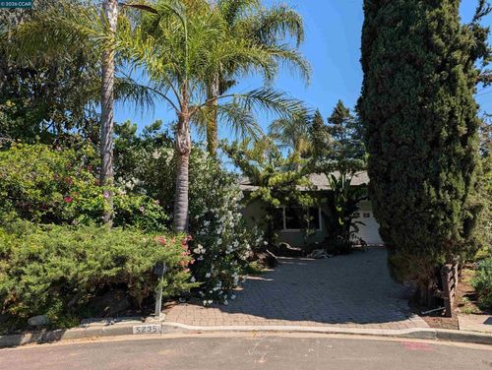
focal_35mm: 24
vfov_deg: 56.9
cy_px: 185
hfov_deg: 71.5
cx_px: 246
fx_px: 341
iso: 19
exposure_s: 1/858
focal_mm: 6.9
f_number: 1.68
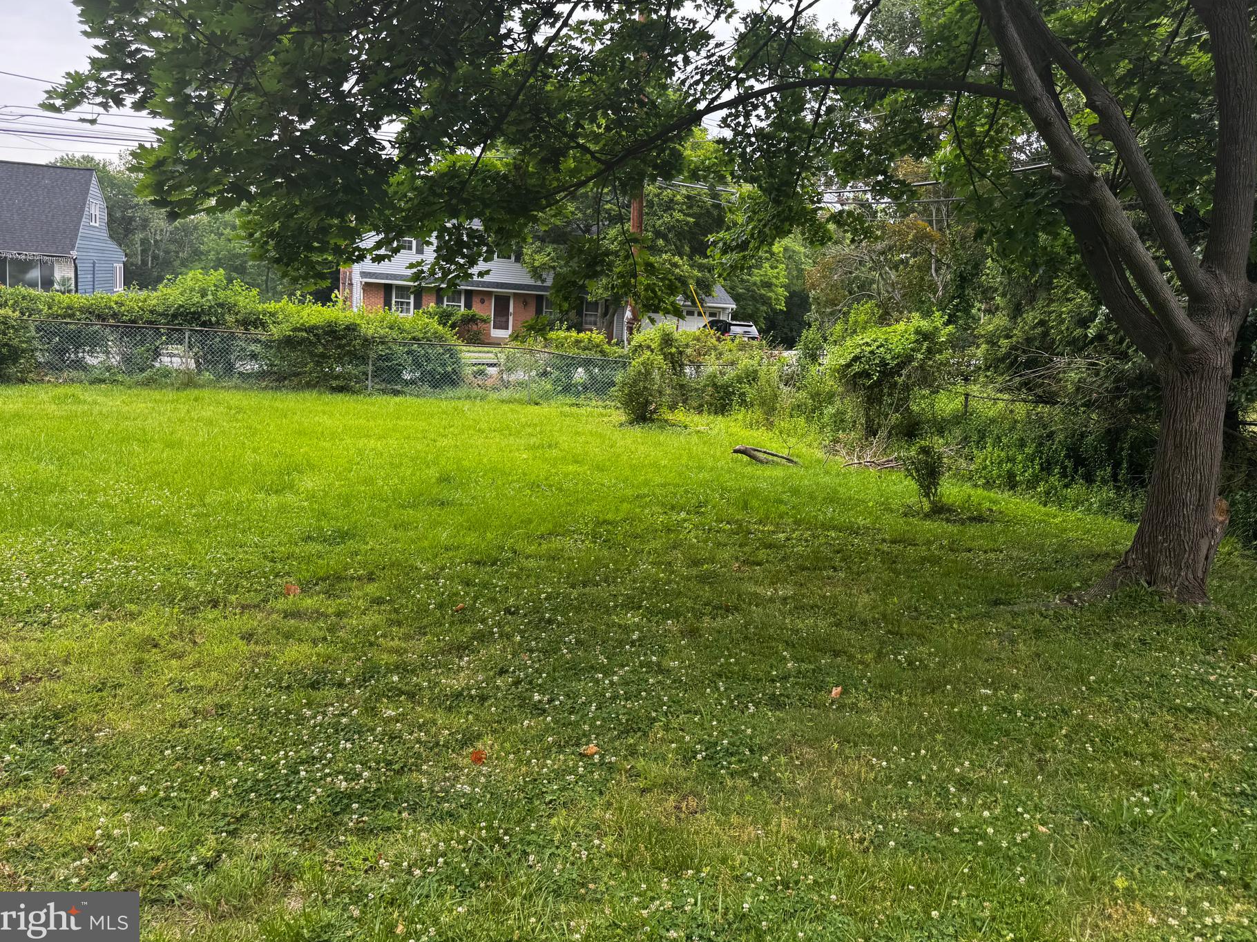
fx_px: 980
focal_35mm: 27
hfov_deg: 65.2
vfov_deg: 51.2
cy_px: 418
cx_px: 674
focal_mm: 6.76
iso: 80
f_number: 1.78
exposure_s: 1/376
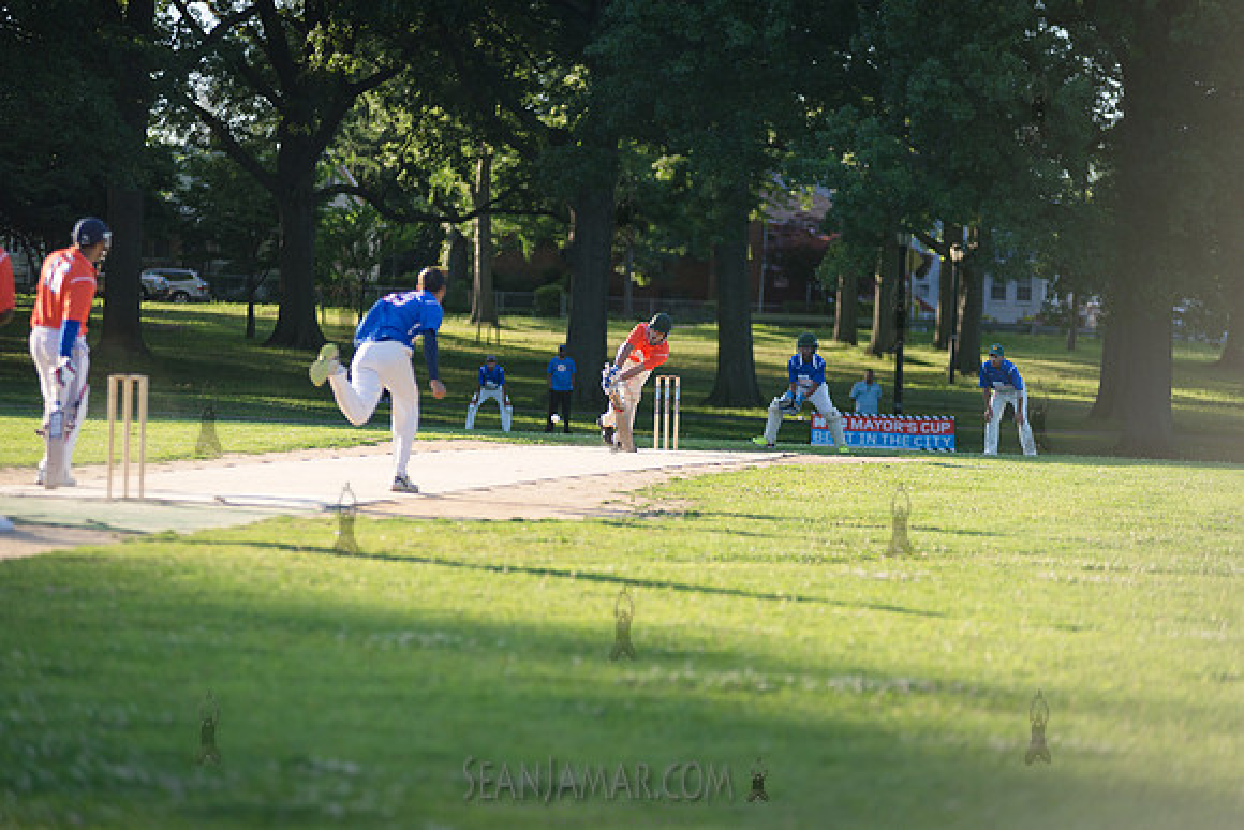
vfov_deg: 8.9
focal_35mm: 155
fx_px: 5357
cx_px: 622
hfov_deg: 13.2
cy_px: 415
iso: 400
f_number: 2.8
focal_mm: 155
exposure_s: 1/3200
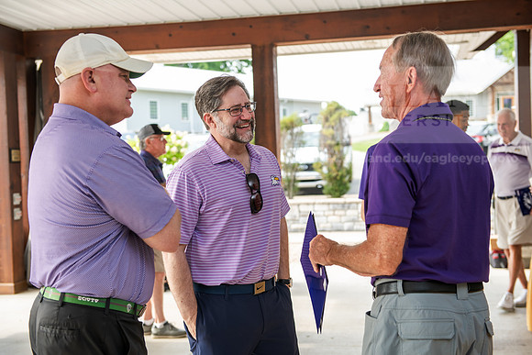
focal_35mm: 52
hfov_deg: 38.2
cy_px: 178
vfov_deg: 26.0
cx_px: 266
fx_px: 769
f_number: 3.5
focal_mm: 52
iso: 250
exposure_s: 1/200
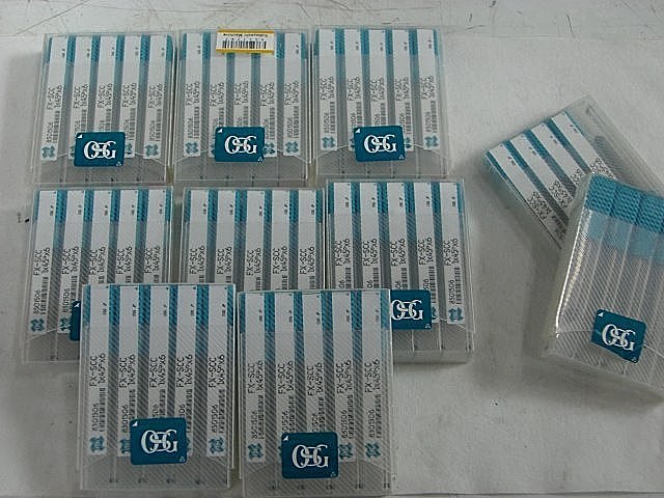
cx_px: 332
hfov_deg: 29.4
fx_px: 1266
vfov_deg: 22.3
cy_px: 249
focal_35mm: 66
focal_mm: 10.7
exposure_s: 1/100
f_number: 3.6
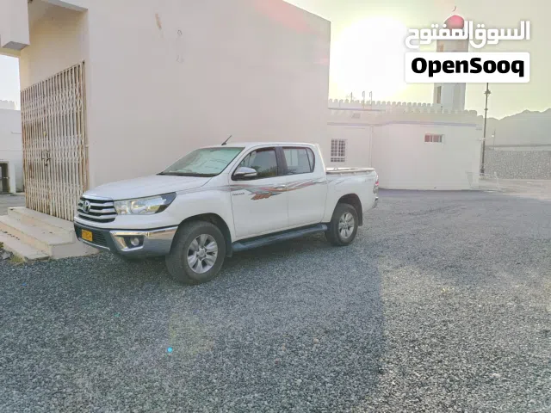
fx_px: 382
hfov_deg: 71.6
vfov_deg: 56.8
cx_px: 276
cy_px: 206
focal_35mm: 24
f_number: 1.75
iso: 100
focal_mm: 5.25
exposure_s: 1/292
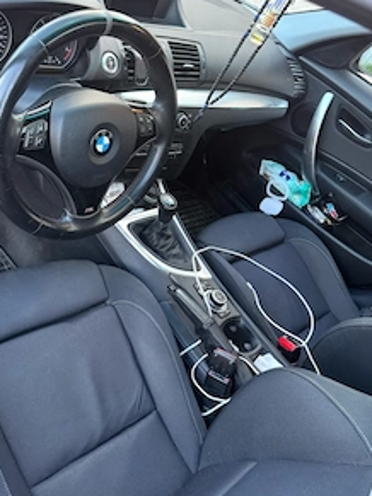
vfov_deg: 55.2
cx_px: 125
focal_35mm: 33
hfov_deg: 42.4
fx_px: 473
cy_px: 215
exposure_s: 1/60
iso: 250
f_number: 1.78
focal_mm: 6.76
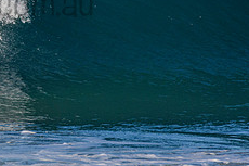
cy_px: -9
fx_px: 13090
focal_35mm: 1894
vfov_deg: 0.7
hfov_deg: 1.1
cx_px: -22
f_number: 5.6
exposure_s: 1/2000
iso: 280
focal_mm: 500
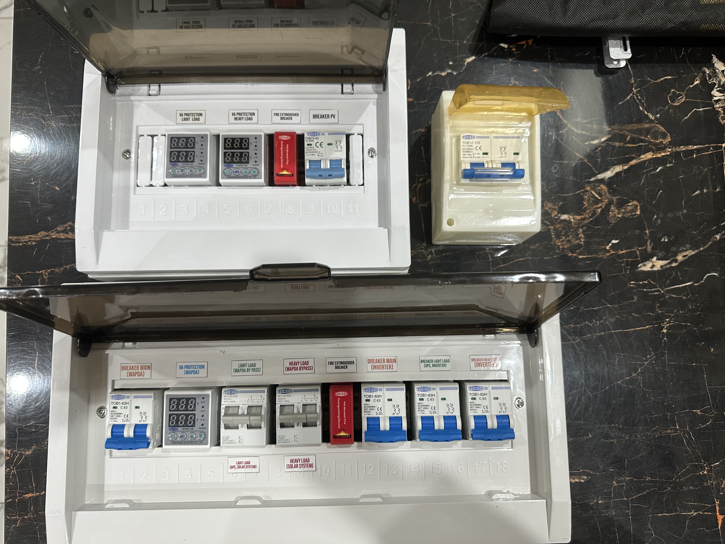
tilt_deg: -82.2
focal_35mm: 24
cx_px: 362
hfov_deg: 71.6
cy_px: 272
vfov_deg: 56.8
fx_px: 503
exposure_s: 1/51
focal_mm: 6.86
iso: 160
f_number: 1.78
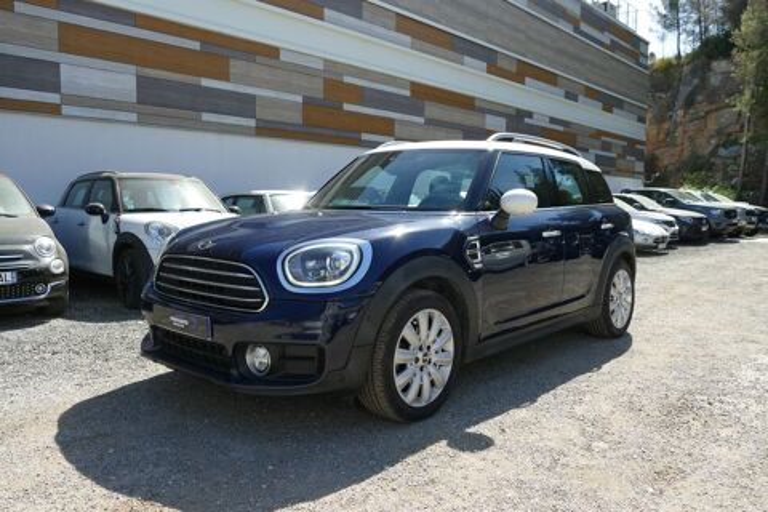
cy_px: 256
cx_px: 384
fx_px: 597
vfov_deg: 46.4
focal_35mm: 28
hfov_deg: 65.5
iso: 125
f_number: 2.9
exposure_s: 1/800
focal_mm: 10.11
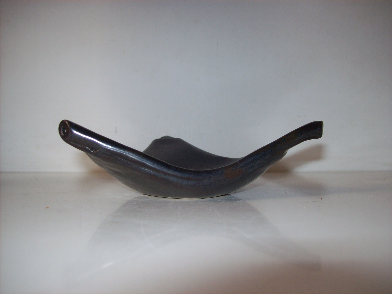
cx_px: 196
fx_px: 408
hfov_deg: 51.4
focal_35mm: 36
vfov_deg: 39.6
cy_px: 147
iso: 80
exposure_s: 1/64
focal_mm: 6
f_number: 2.7
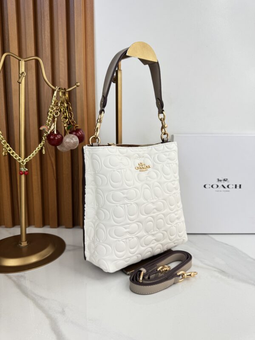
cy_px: 170
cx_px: 128
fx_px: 236
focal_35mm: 24
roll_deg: +0.8
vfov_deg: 71.6
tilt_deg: -9.6
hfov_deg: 56.8
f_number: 1.78
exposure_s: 1/539
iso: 80
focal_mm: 6.76
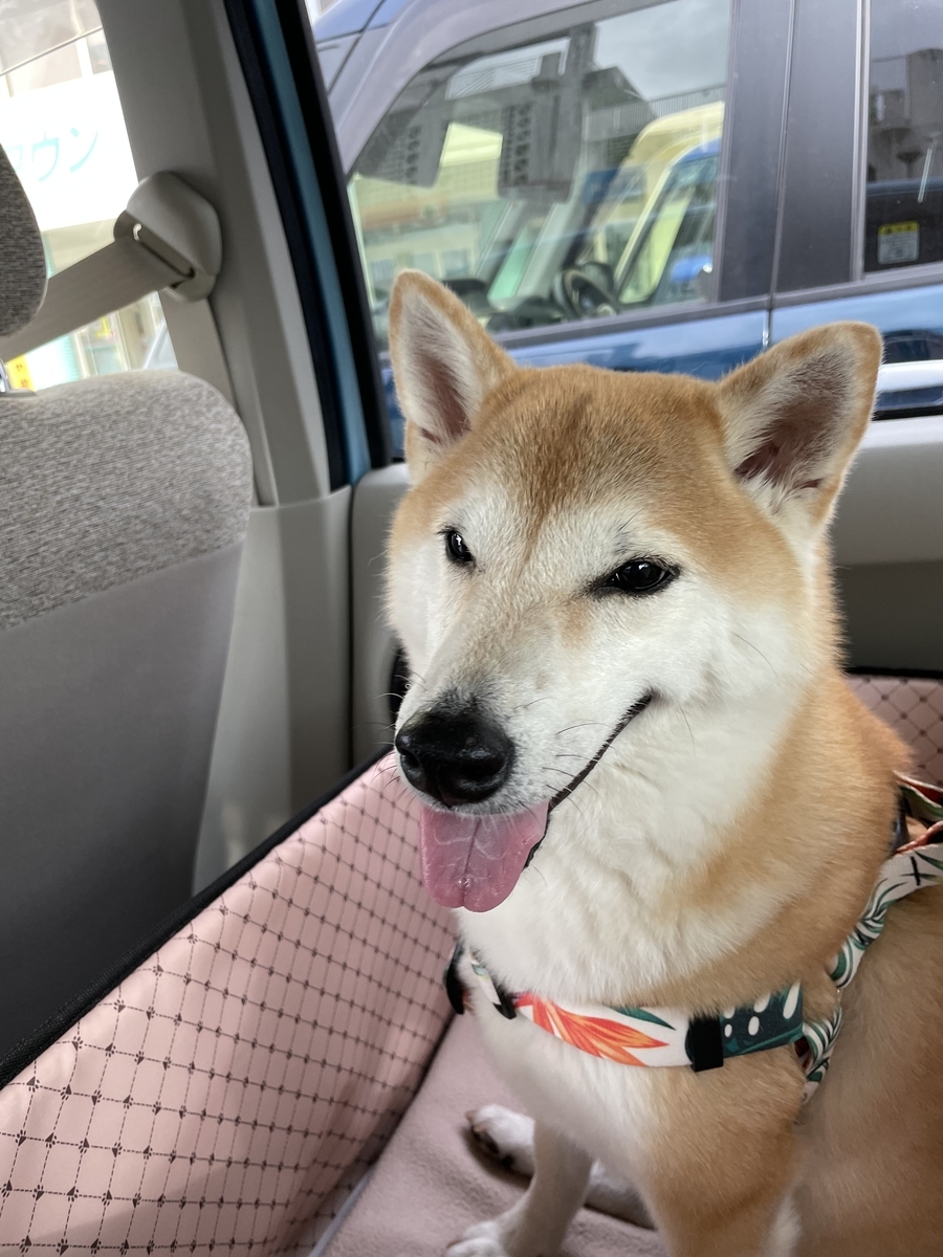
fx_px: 944
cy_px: 628
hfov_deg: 53.1
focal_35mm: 26
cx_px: 472
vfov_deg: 67.3
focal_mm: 4.2
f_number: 1.6
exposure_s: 1/121
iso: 100
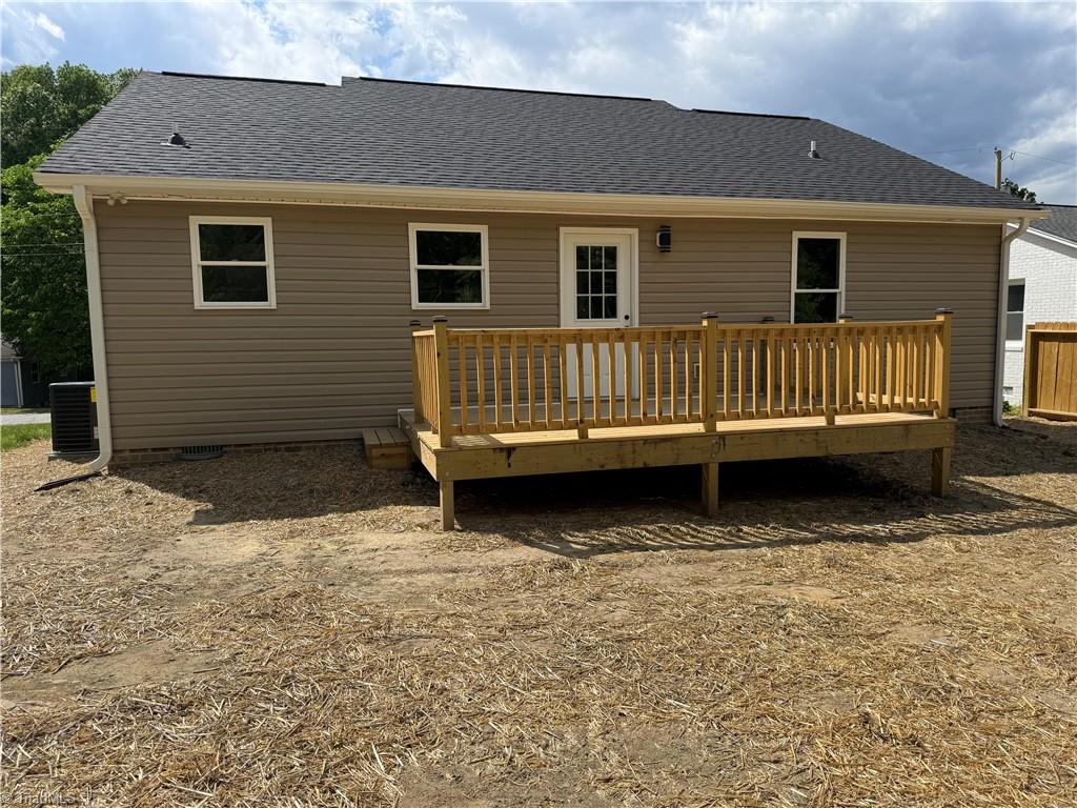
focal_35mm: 24
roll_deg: +0.5
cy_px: 404
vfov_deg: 56.8
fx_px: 747
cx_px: 538
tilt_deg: -5.7
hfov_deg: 71.6
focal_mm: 6.76
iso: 80
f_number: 1.78
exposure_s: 1/4975
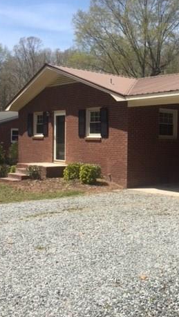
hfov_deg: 26.6
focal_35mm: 44
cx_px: 145
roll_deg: -0.8
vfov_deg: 46.4
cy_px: 155
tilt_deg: -2.0
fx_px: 371
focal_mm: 4.15
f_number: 2.2
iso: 32
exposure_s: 1/1799
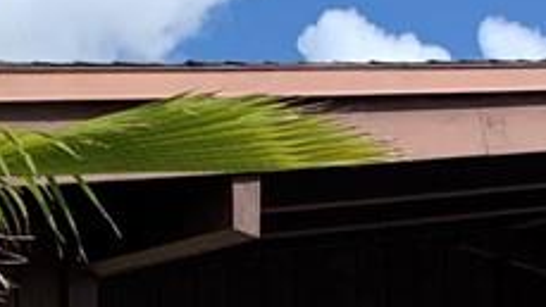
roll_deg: +1.7
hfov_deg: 10.7
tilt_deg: +1.6
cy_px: 954
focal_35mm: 198
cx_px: -103
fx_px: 2868
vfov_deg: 5.7
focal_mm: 4.25
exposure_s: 1/2545
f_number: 1.8
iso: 25
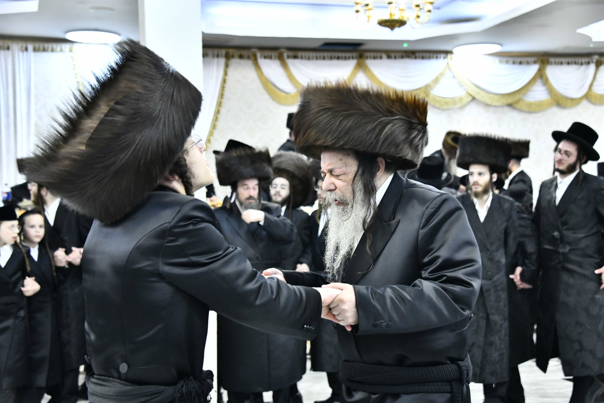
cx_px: 302
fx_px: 973
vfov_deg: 23.4
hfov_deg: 34.5
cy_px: 202
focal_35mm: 58
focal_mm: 58
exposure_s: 1/250
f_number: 5.6
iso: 4000
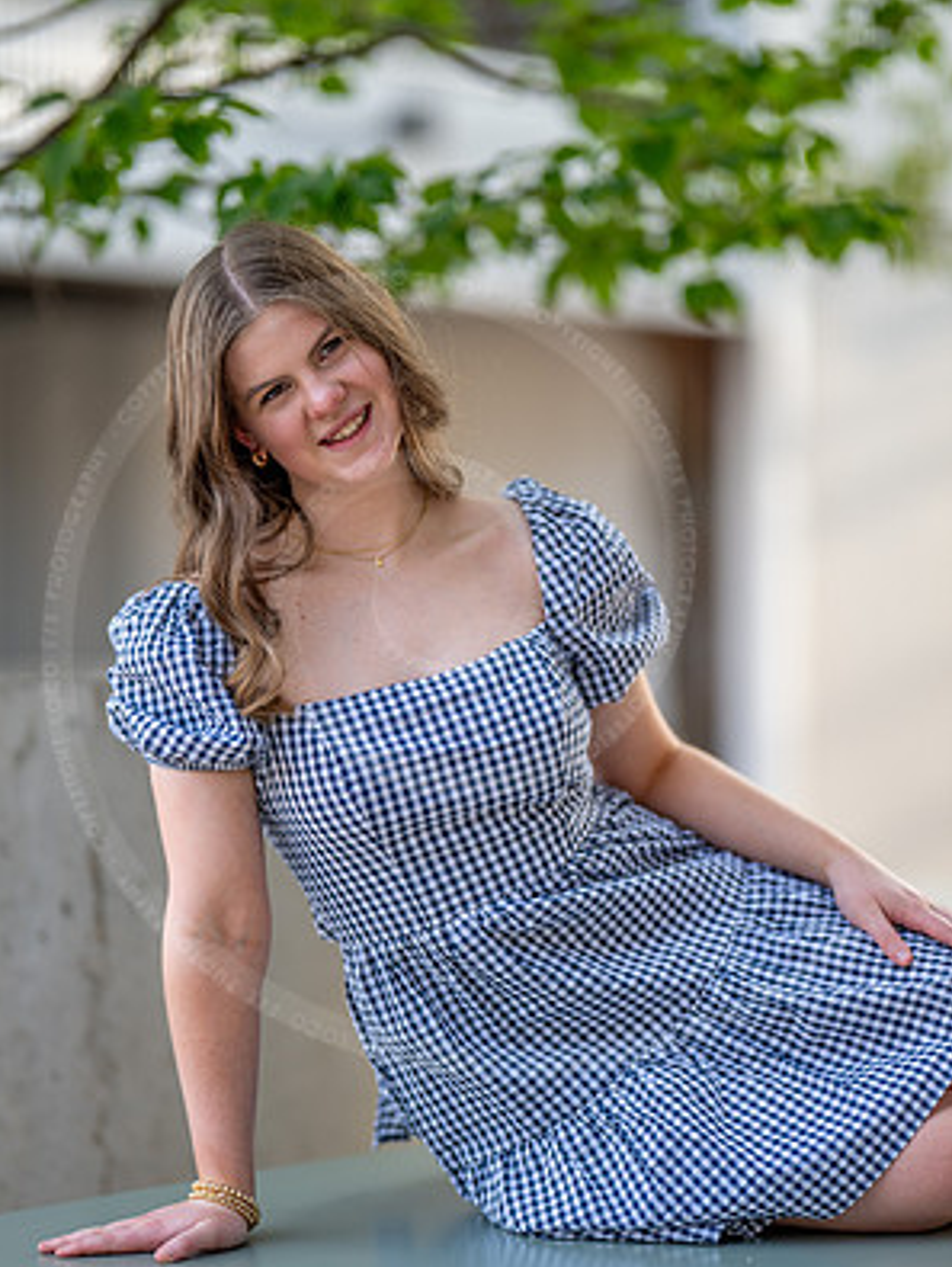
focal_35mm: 93
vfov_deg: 21.1
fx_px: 3405
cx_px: 474
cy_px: 661
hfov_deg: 15.9
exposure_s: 1/1000
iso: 200
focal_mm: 85
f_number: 1.2
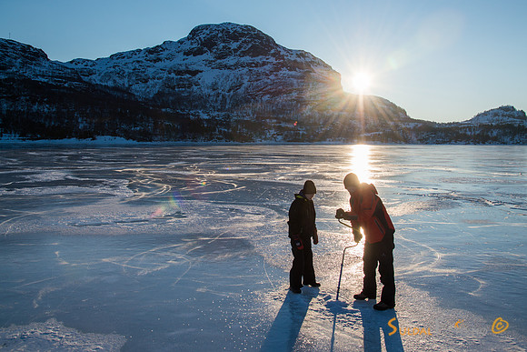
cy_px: 147
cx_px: 262
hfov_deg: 57.2
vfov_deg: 39.9
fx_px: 483
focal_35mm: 33
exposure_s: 1/800
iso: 100
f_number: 7.1
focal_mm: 28
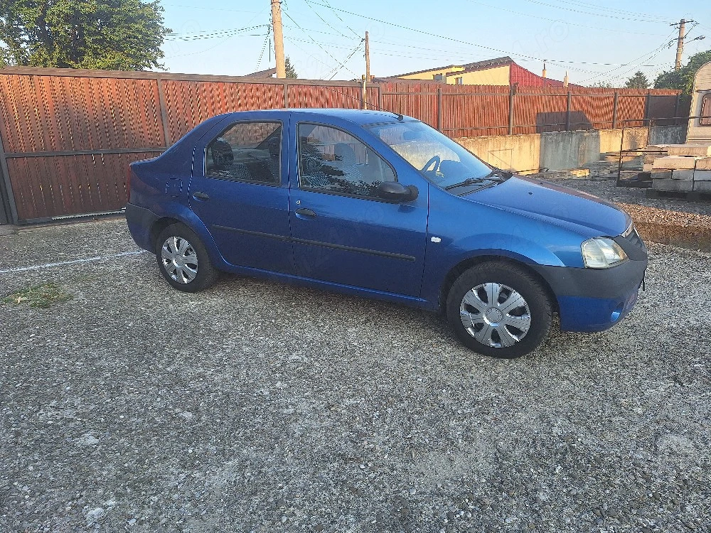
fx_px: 472
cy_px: 266
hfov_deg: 73.9
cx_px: 356
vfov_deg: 58.9
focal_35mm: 23
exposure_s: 1/526
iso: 40
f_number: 1.8
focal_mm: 5.54
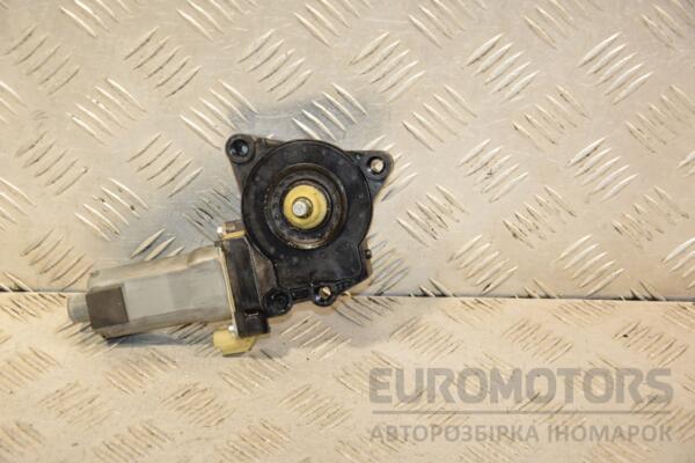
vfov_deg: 14.7
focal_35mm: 93
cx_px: 348
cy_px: 232
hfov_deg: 21.9
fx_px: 1795
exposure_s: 1/200
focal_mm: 62
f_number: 5.6
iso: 800
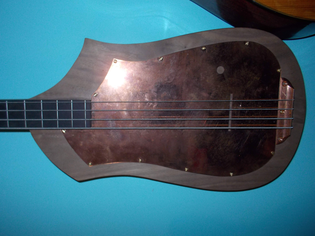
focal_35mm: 29
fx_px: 264
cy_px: 118
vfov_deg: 48.2
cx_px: 158
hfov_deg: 61.7
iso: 200
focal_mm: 4.1
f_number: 3.3
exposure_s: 1/30
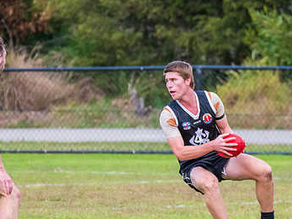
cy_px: 96
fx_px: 7034
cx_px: 232
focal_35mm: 833
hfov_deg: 2.4
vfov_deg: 1.8
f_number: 7.1
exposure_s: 1/1600
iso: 1250
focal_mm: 300
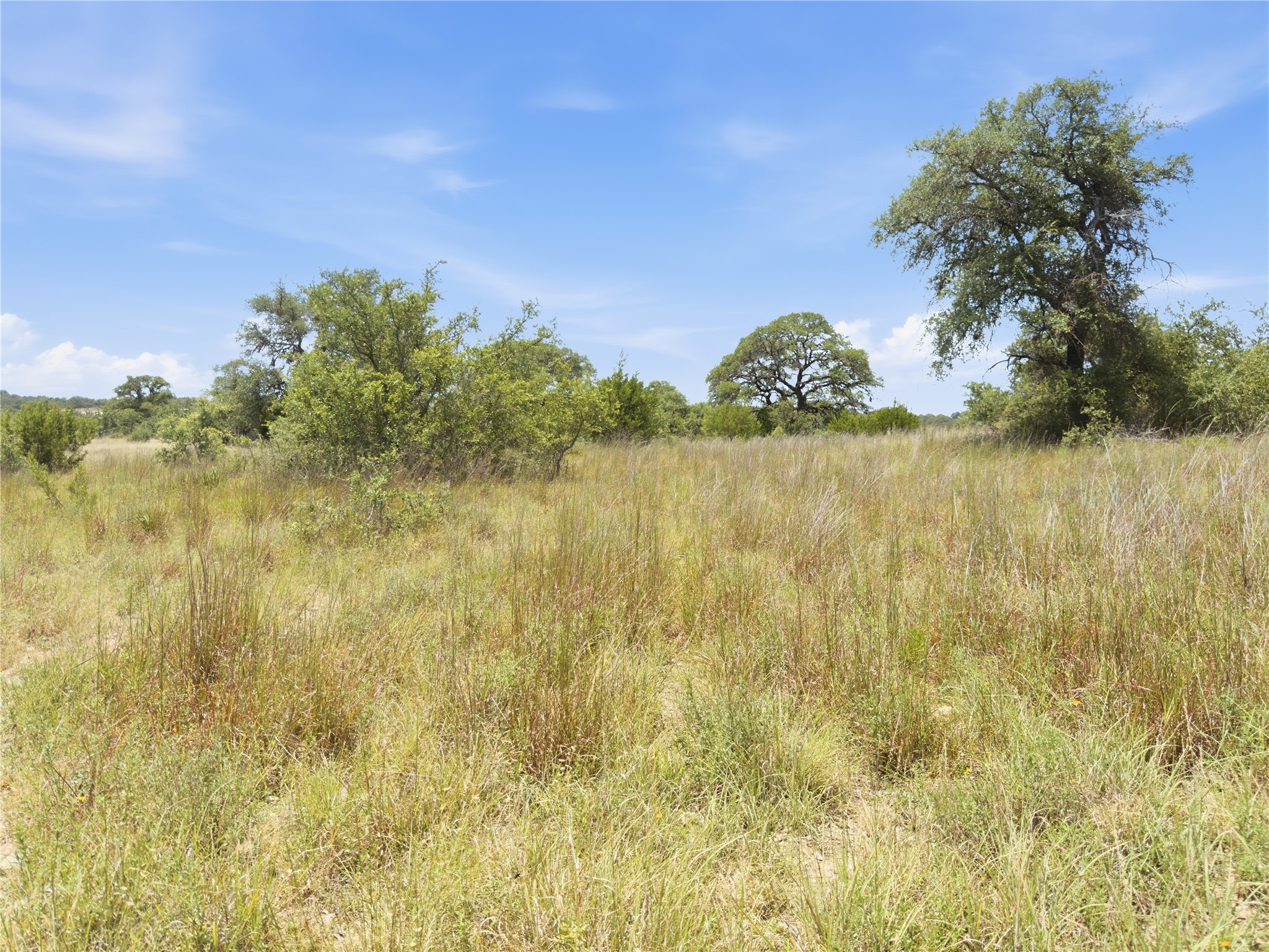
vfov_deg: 56.8
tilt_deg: -3.5
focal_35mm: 24
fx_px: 880
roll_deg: -1.1
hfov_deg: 71.6
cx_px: 634
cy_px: 476
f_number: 1.8
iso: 64
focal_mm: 6.8
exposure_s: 1/5236
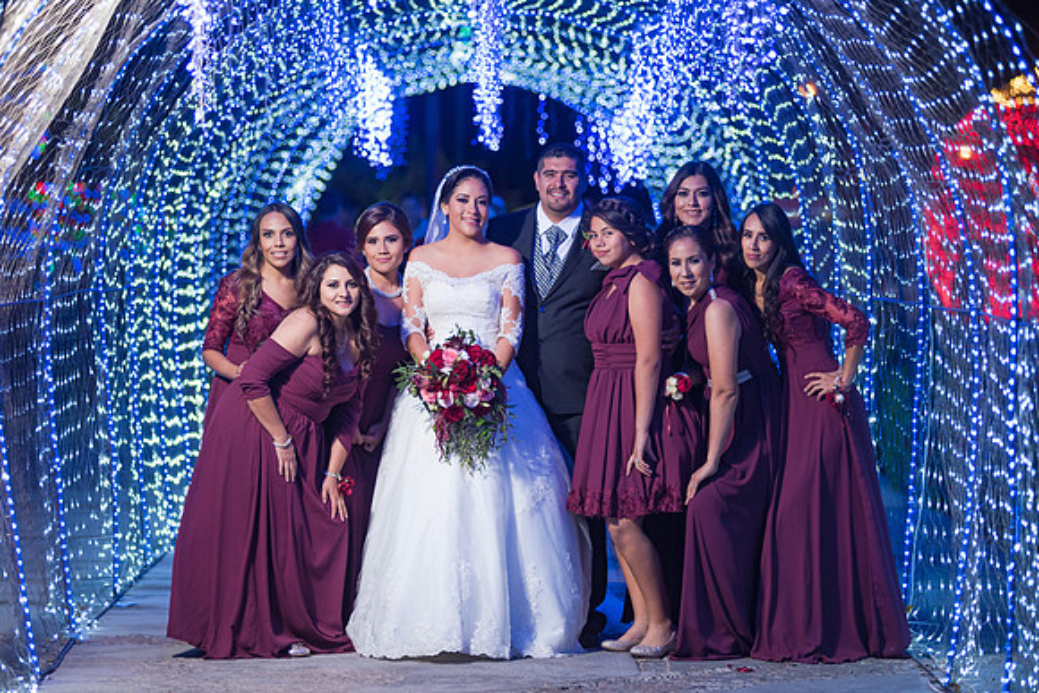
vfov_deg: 10.2
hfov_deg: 15.2
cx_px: 520
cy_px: 346
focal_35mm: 135
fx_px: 3897
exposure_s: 1/125
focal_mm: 135
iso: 1000
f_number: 2.8
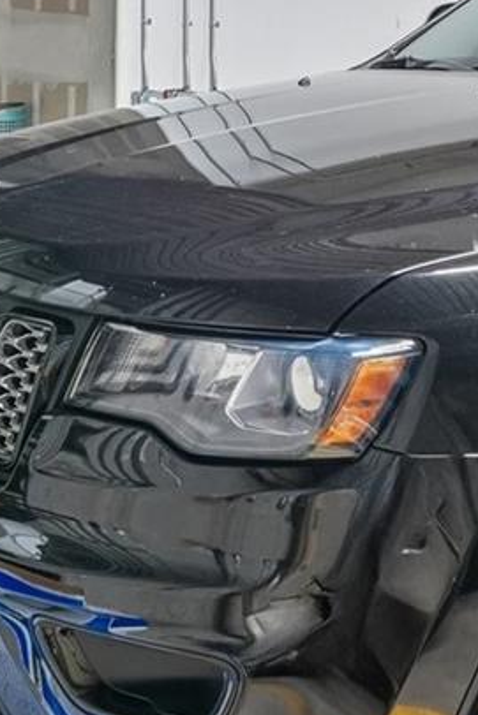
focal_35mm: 65
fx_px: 1293
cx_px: 143
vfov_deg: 29.1
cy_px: 9
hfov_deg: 20.8
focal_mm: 11
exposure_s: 1/2
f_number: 8
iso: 500
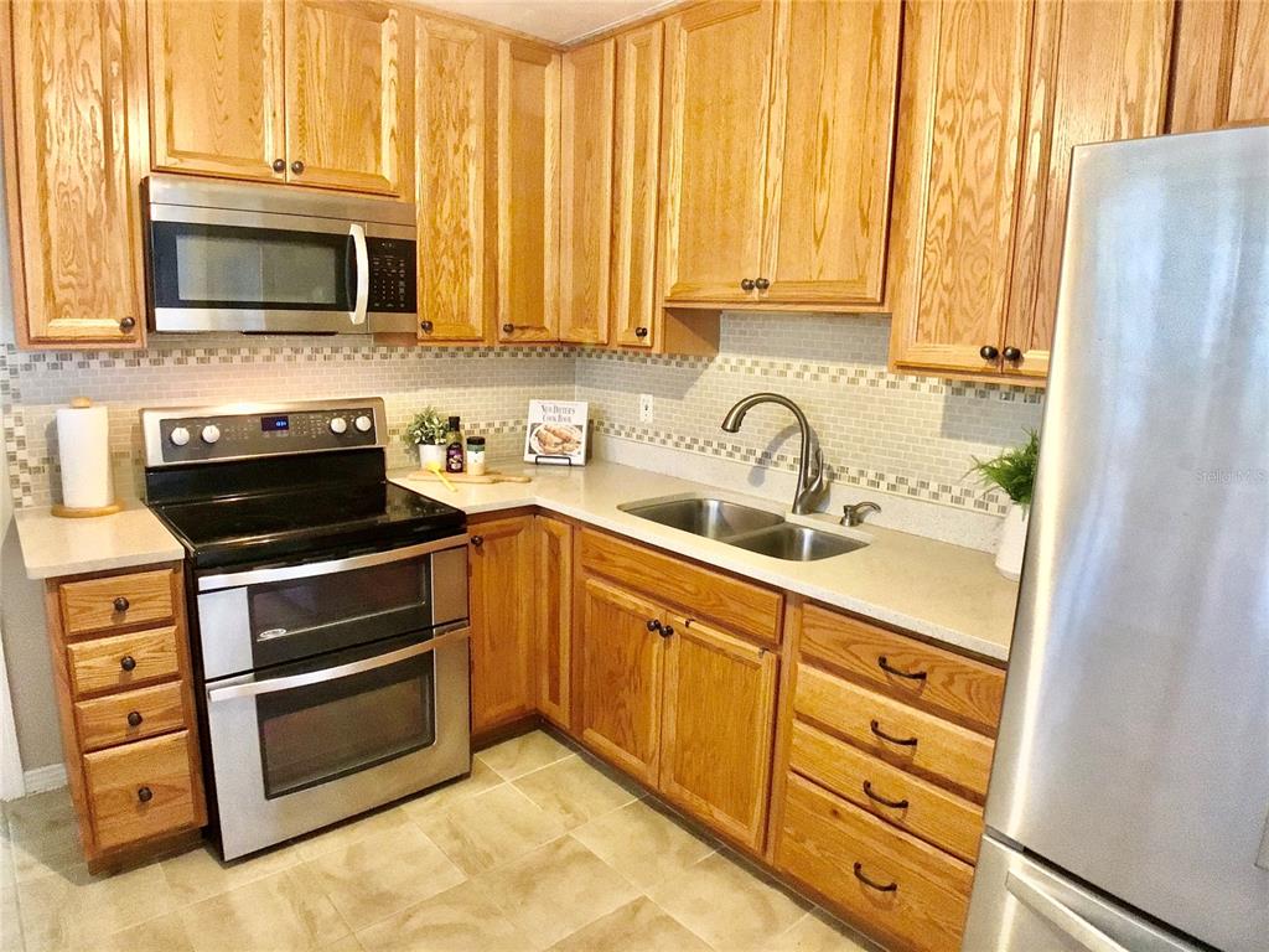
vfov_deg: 45.4
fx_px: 1136
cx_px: 634
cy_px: 476
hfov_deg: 58.4
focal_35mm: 31
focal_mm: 3.3
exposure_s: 1/15
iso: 320
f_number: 2.4
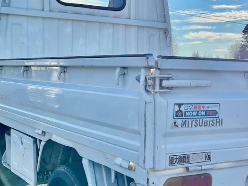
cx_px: 177
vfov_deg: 23.9
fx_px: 437
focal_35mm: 61
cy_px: 122
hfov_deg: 31.3
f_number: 1.6
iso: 32
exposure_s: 1/2336
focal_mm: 5.1
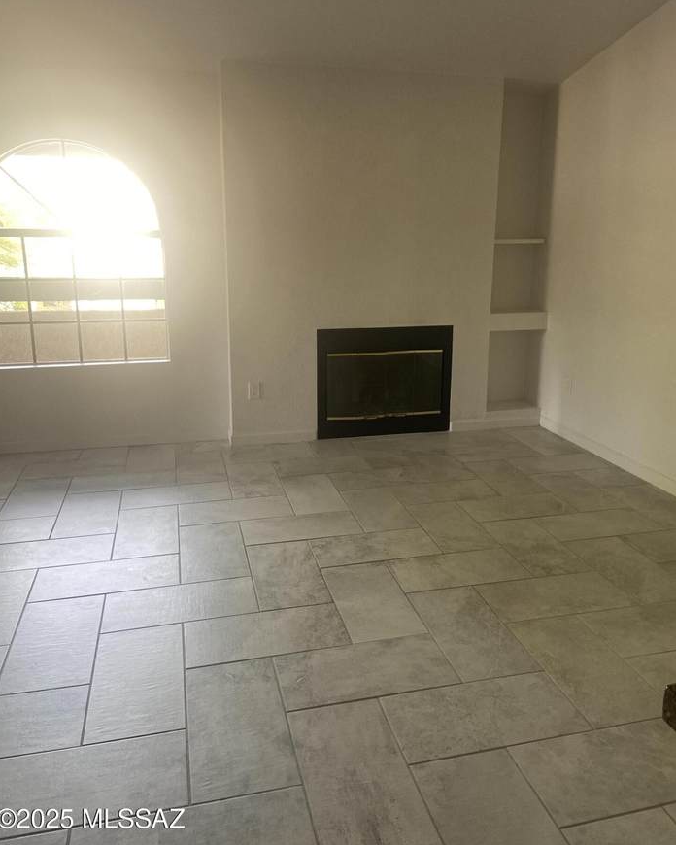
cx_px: 344
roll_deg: +1.0
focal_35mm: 28
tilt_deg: -11.1
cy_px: 395
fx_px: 700
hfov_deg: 51.5
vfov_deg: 62.2
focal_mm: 4.25
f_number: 1.8
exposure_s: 1/120
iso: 100
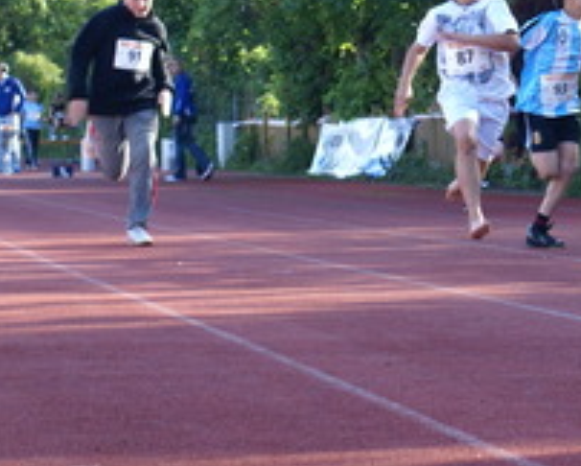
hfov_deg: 10.2
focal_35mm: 188
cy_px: 86
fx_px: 3236
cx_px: 567
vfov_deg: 8.2
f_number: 5.6
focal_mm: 50
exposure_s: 1/160
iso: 250
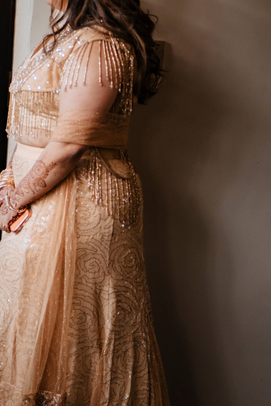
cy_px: 123
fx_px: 1016
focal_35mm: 90
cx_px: -183
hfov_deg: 13.9
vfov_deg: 22.5
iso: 800
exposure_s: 1/1000
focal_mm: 35
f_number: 1.6
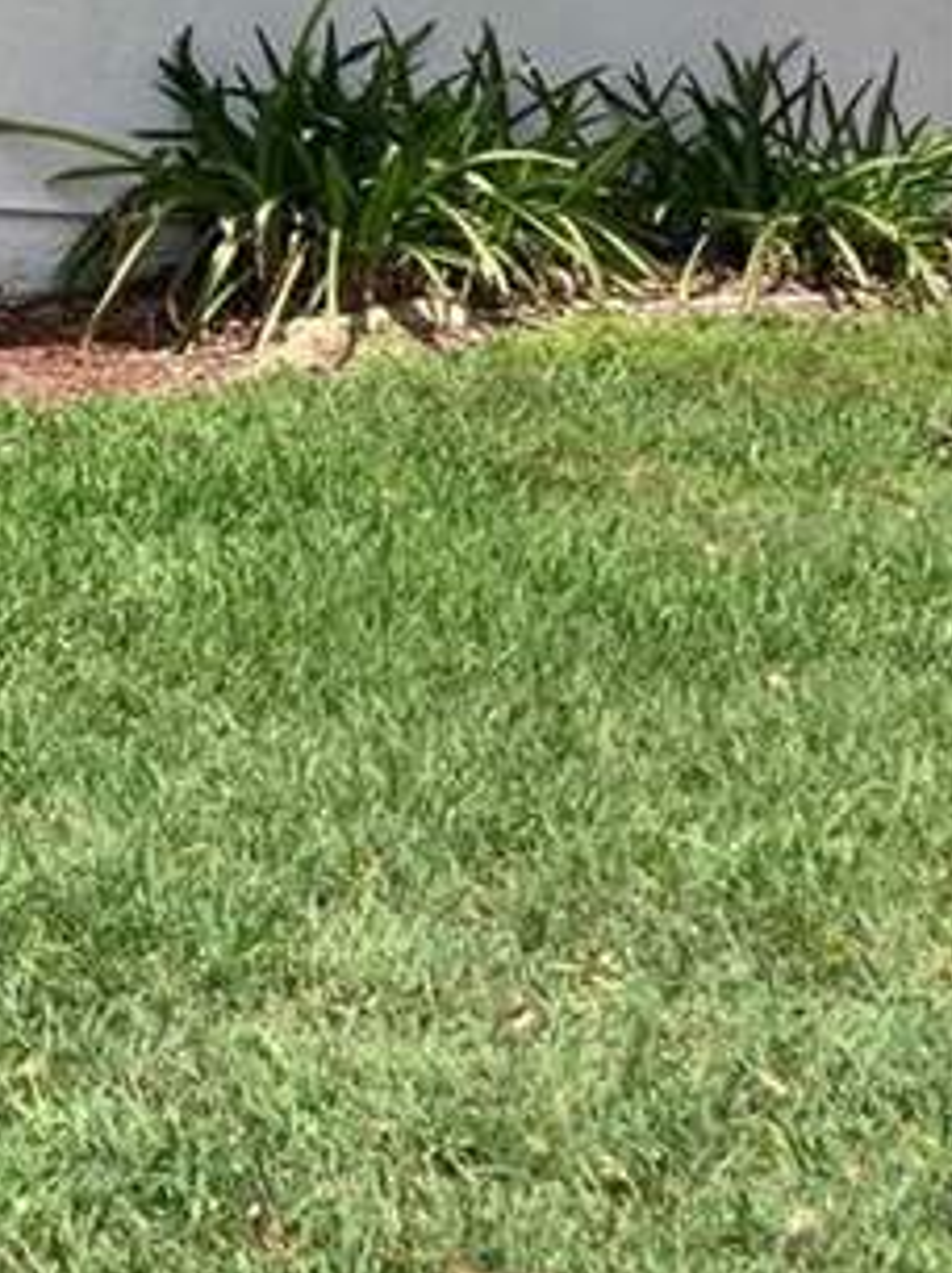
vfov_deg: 19.4
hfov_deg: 13.6
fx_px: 3601
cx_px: -710
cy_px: -67
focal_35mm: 98
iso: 20
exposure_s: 1/1675
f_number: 1.8
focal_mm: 3.99
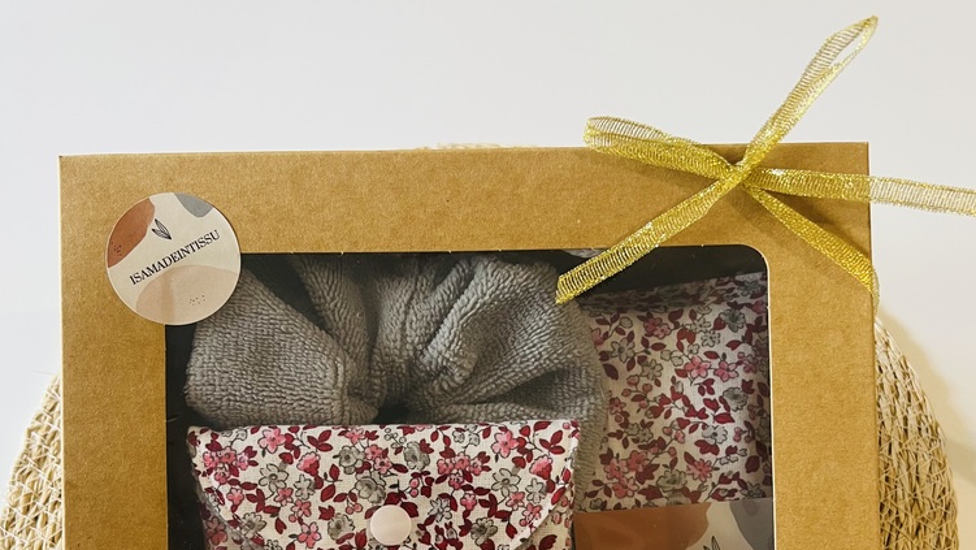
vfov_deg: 30.0
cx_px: 489
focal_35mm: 38
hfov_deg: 52.8
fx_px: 984
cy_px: 484
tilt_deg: -58.0
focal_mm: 5.7
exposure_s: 1/50
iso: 80
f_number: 1.5
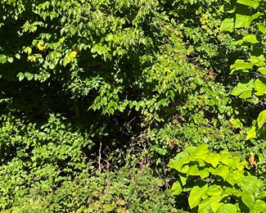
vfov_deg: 18.9
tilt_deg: +4.7
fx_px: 630
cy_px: 33
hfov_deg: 23.2
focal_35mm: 80
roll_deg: +0.2
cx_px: 244
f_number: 1.8
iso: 32
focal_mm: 4.25
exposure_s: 1/965
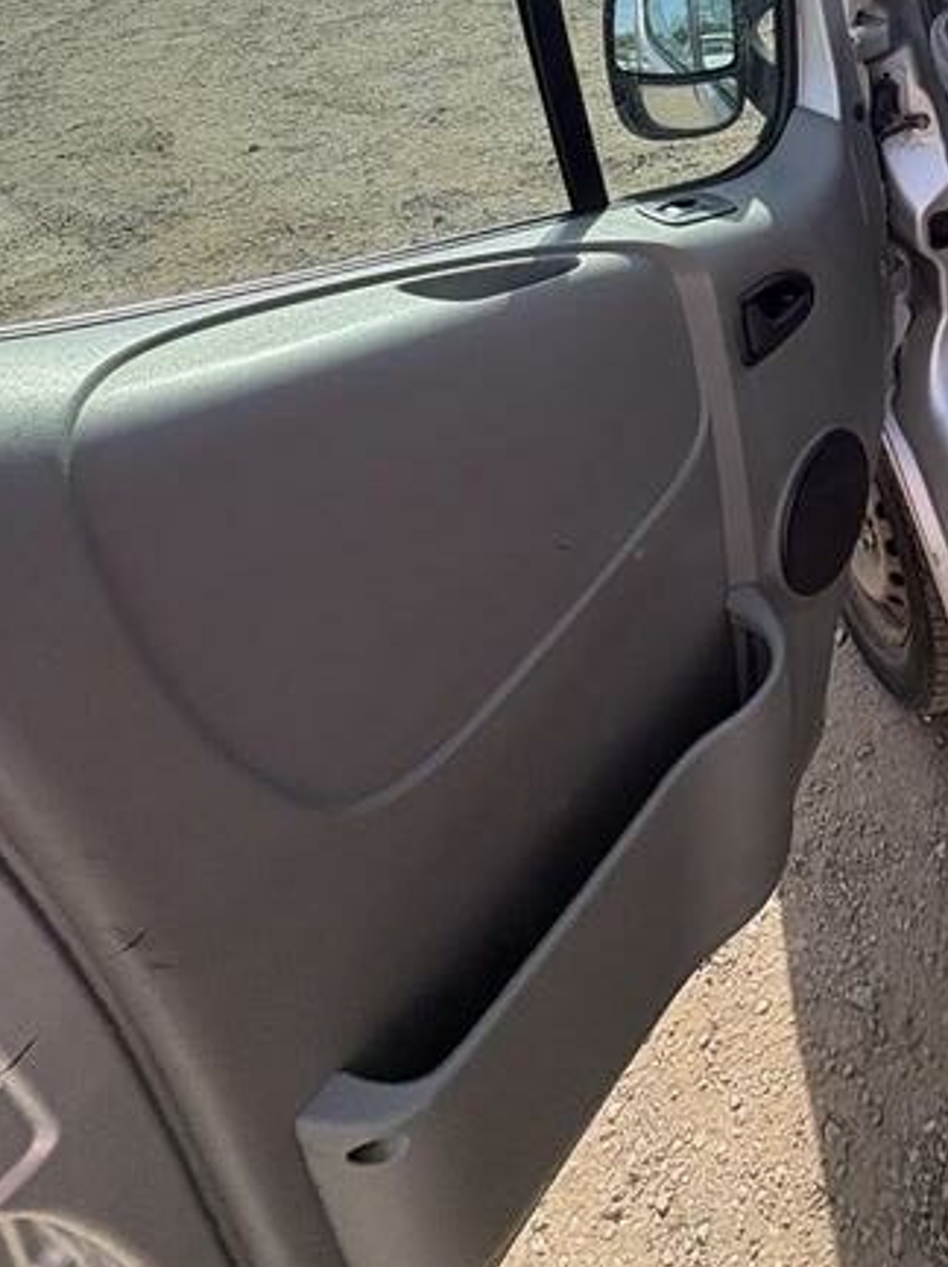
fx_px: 1061
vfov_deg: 51.3
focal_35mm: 29
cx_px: 951
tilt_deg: -8.5
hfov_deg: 41.7
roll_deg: +7.2
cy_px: 38
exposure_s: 1/652
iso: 40
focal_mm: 2.22
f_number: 2.2
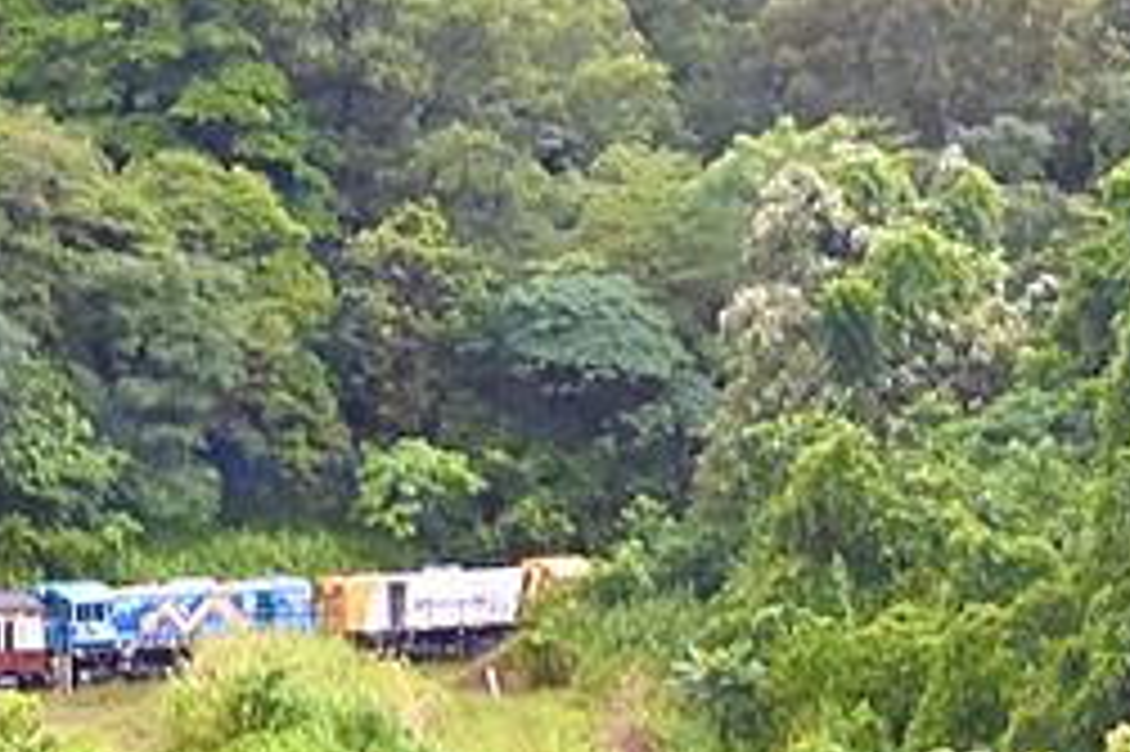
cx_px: 950
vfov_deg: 10.6
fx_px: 4046
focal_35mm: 129
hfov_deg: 15.8
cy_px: 567
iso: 800
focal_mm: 18
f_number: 8
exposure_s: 1/320
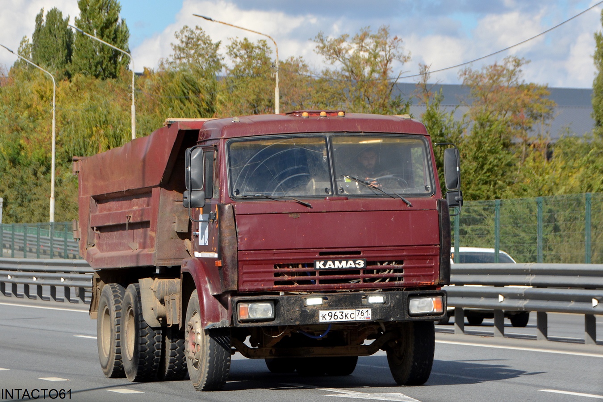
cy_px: 201
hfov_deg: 13.0
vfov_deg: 8.7
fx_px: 2638
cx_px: 302
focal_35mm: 158
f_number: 7.1
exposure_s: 1/1600
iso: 400
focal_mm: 105
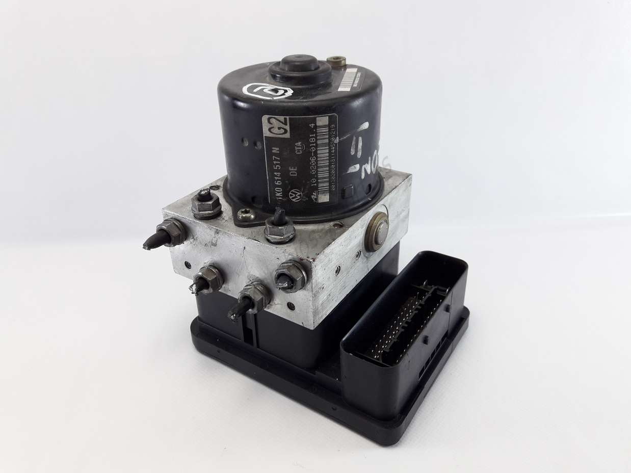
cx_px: 316
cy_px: 236
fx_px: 510
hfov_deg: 63.5
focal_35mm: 28
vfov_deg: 49.7
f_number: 1.9
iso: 40
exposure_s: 1/33
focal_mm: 3.7
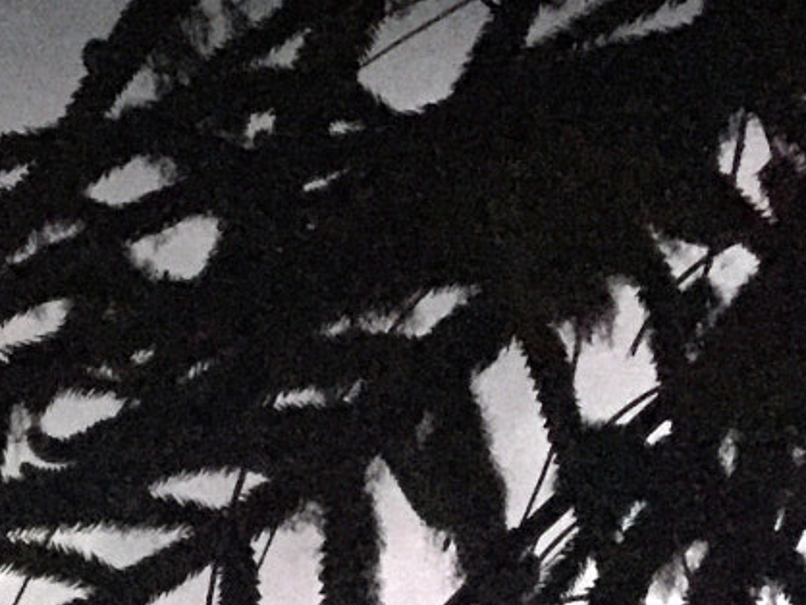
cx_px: -538
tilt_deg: +21.0
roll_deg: +1.7
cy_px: 1094
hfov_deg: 15.7
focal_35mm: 111
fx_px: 2586
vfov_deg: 12.2
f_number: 2.2
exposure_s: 1/17
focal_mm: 4.15
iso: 2000
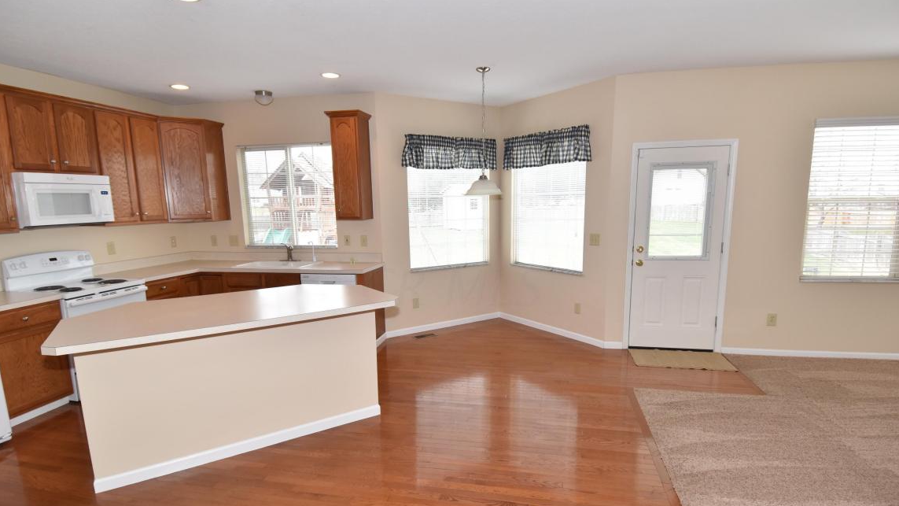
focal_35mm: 19
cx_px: 451
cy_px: 286
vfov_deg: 58.1
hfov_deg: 89.6
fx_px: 453
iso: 720
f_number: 5.6
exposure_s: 1/125
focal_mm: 12
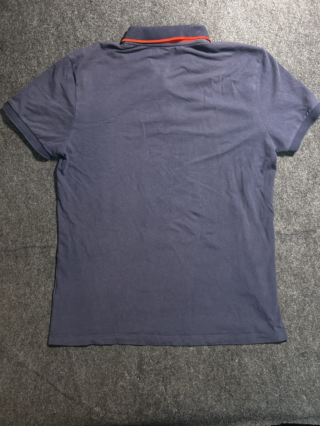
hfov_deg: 51.4
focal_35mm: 27
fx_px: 333
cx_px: 164
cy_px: 221
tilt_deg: -66.1
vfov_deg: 65.3
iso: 400
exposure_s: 1/50
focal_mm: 5.7
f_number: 1.5
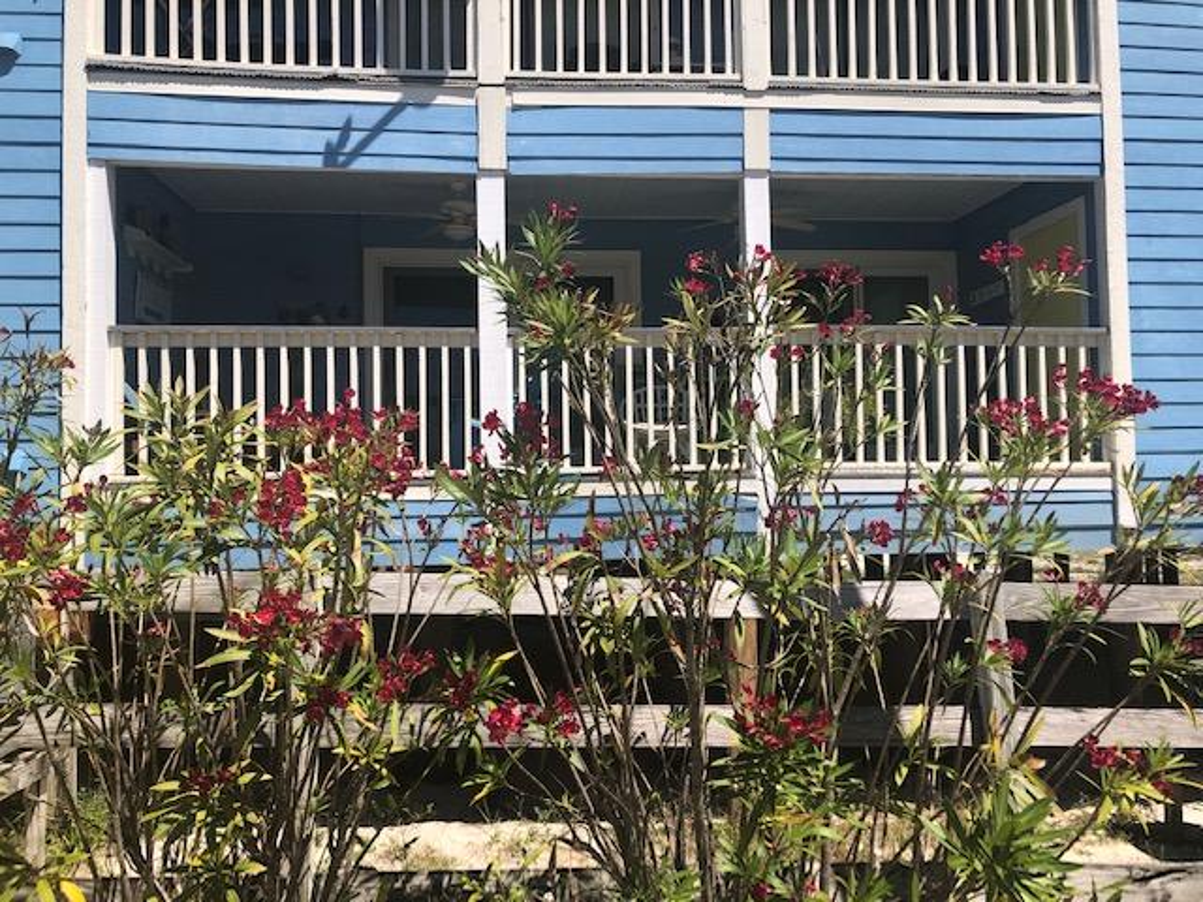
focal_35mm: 28
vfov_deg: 49.7
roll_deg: +1.0
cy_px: 451
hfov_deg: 63.4
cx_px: 602
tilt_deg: +2.1
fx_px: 973
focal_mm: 3.99
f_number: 1.8
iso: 20
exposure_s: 1/1919
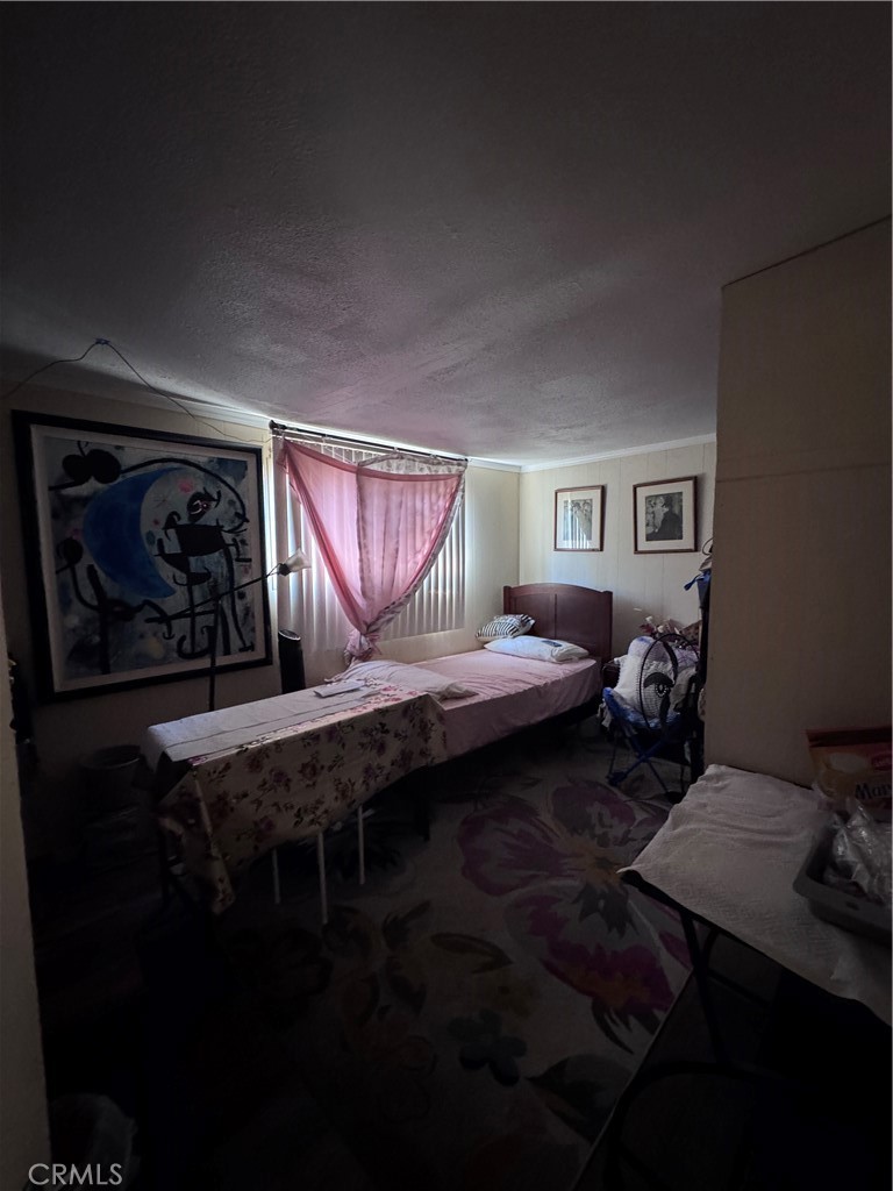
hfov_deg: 85.7
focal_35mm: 14
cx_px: 446
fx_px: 482
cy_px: 596
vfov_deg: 102.1
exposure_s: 1/60
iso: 800
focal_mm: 2.22
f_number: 2.2
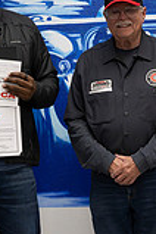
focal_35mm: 116
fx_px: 754
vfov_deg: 17.5
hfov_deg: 11.8
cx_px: 72
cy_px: 185
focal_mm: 41
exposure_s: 1/250
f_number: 7.1
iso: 6400
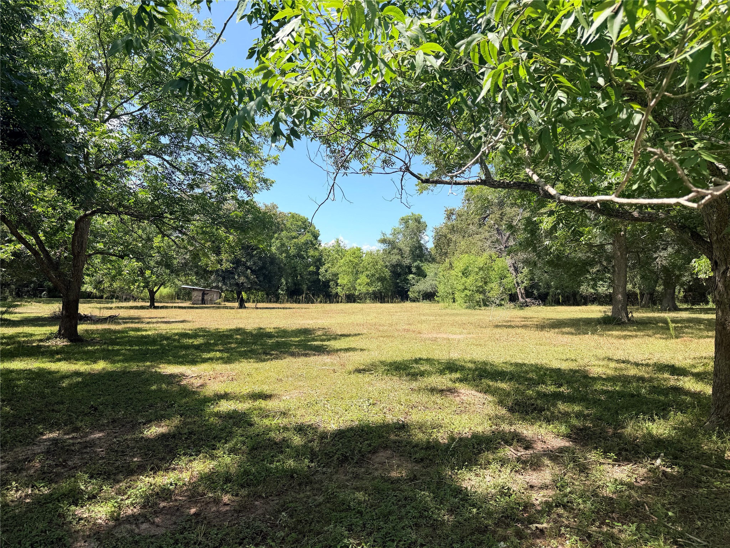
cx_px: 365
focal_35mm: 24
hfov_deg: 71.6
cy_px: 274
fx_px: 506
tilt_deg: +1.7
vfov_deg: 56.8
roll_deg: -2.9
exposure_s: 1/1812
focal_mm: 6.76
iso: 80
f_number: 1.78
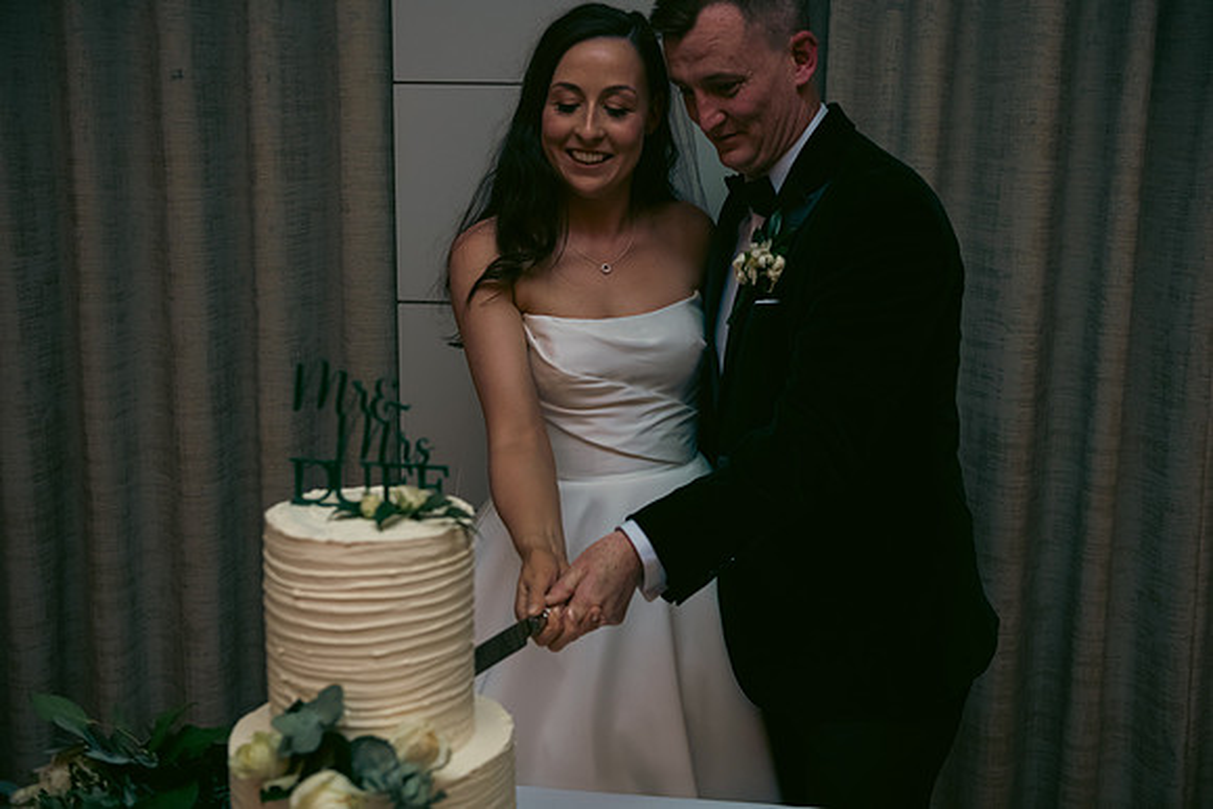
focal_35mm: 44
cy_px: 404
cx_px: 606
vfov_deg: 30.5
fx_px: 1483
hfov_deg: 44.5
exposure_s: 1/160
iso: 800
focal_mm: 44
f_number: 3.5
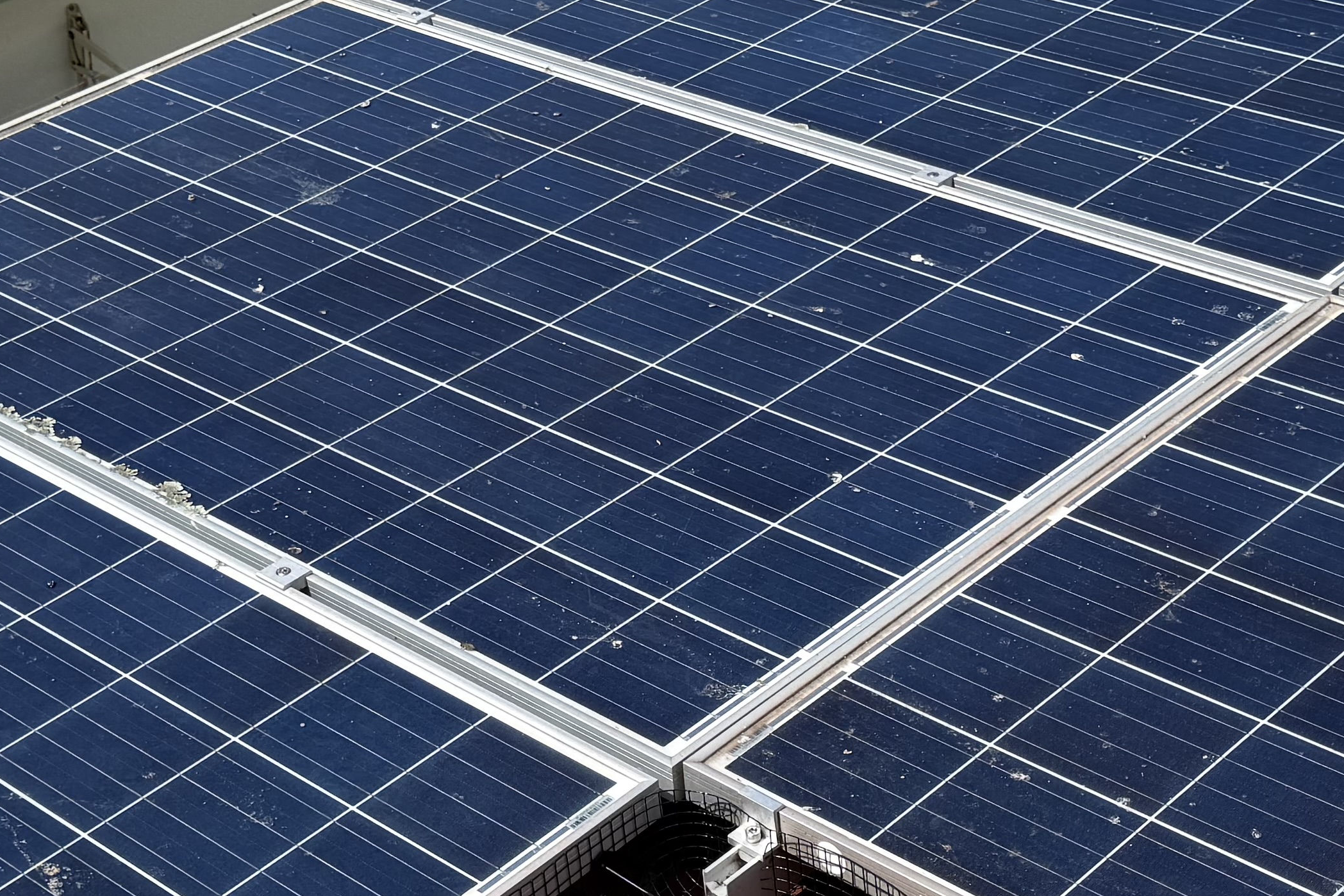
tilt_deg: -46.1
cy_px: 599
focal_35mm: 68
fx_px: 2538
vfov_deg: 20.0
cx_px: 674
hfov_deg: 29.7
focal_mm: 6.76
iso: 80
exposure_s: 1/4673
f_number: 1.78
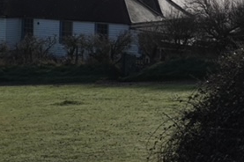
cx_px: -32
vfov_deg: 10.9
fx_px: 846
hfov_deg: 15.9
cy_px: 13
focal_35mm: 125
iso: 100
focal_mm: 19.68
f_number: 4
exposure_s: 1/1250
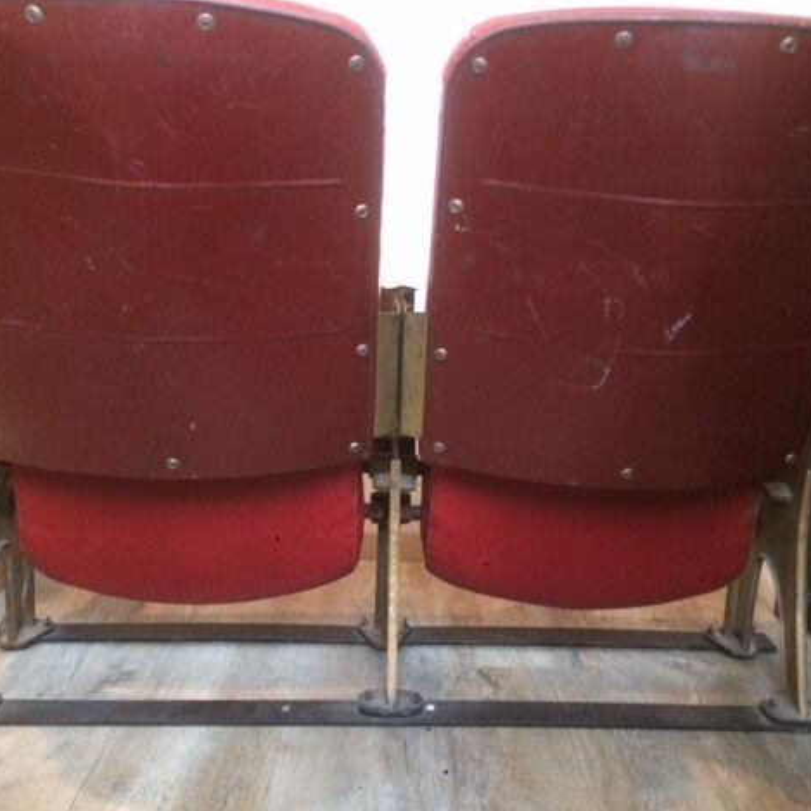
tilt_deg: -10.1
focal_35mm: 35
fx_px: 928
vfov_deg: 47.2
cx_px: 406
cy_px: 399
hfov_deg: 47.2
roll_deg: -1.9
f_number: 2.2
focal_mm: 4.15
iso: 320
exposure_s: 1/17
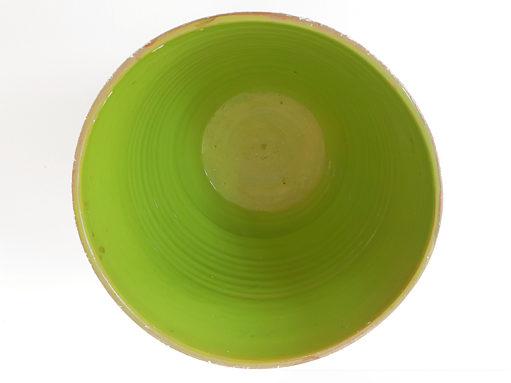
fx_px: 384
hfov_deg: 67.3
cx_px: 256
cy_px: 192
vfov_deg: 53.1
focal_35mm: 26
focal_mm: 4.2
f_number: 1.7
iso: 100
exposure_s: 1/50
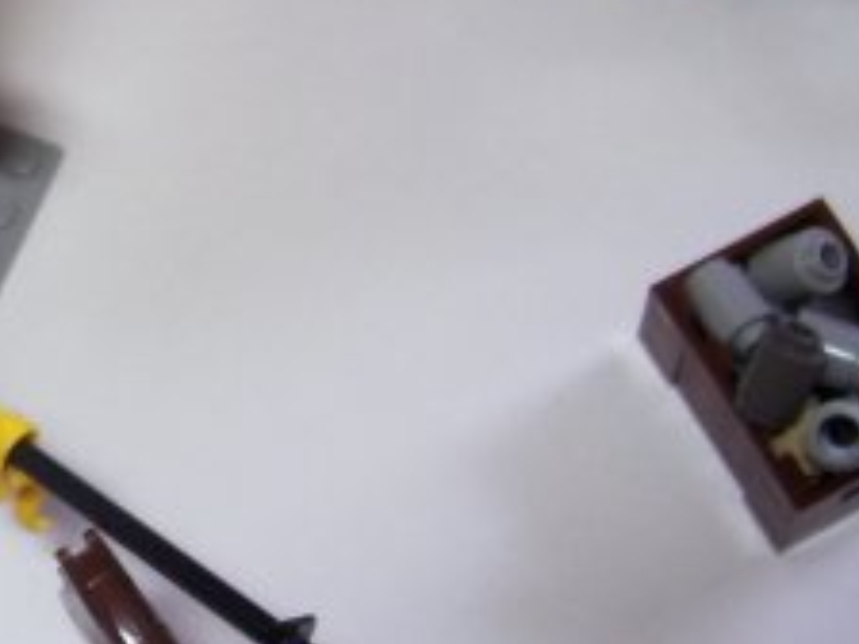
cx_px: -127
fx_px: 2407
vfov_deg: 15.2
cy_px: 138
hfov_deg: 19.3
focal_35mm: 97
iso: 80
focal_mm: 5.6
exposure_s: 1/30
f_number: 2.7
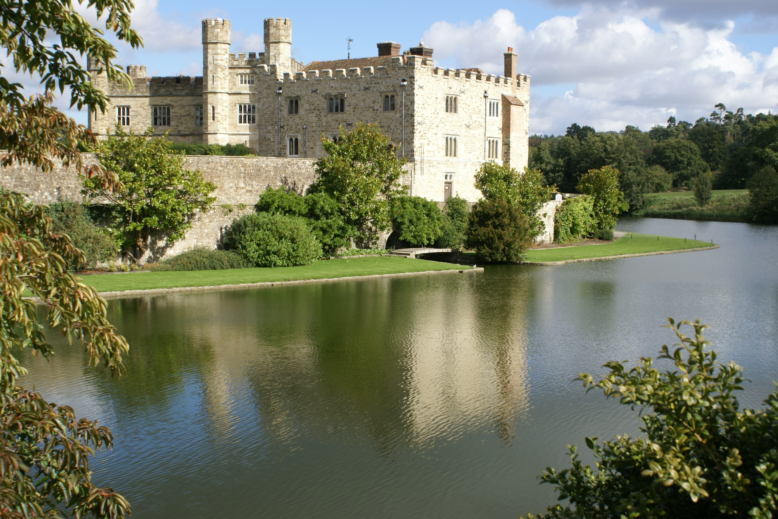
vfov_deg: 25.8
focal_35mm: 52
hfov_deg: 37.9
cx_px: 389
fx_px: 1134
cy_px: 260
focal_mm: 35
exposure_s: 1/100
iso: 100
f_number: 11
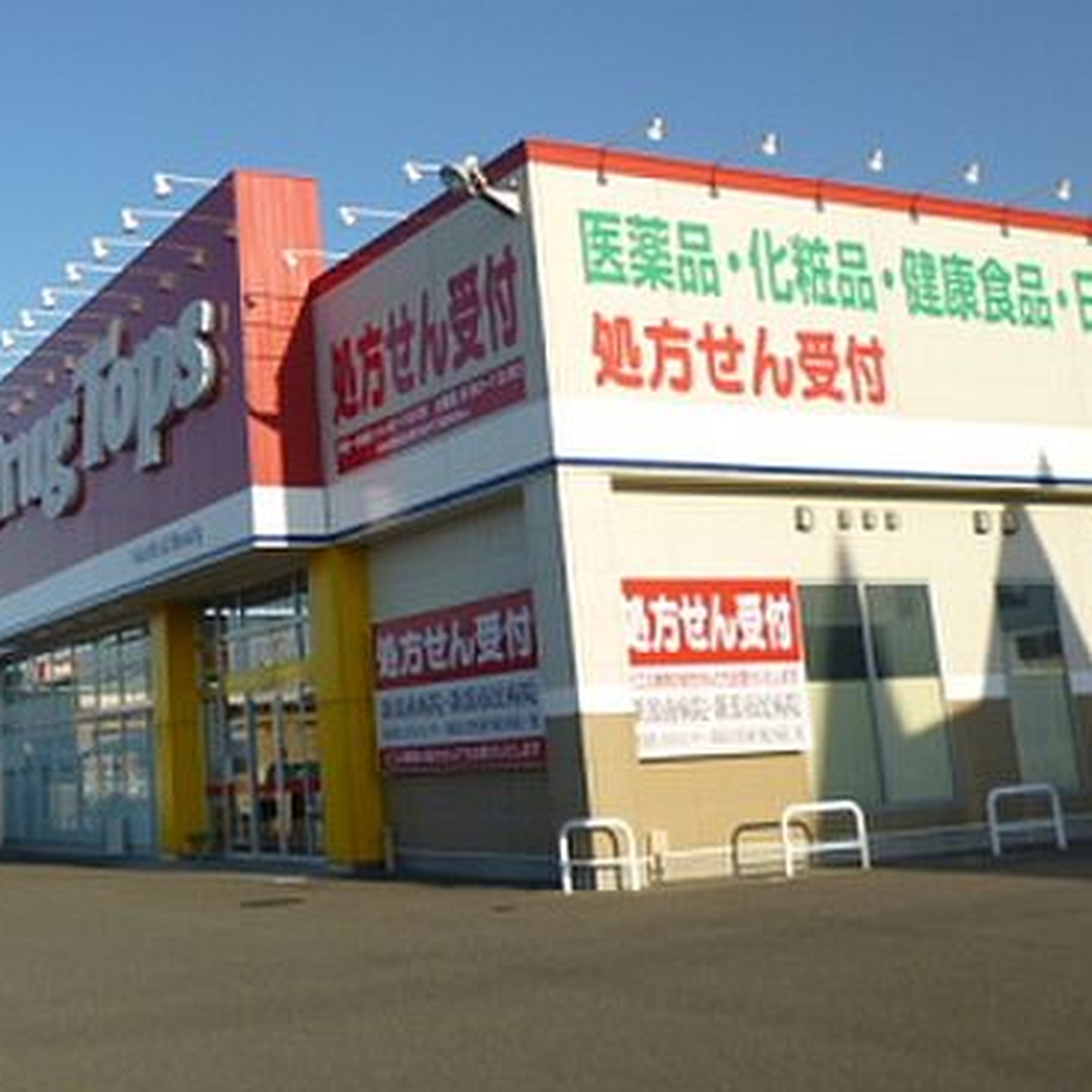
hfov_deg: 37.9
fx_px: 1535
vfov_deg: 38.9
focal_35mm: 43
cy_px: 415
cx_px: 240
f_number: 9
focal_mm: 5
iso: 100
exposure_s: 1/100
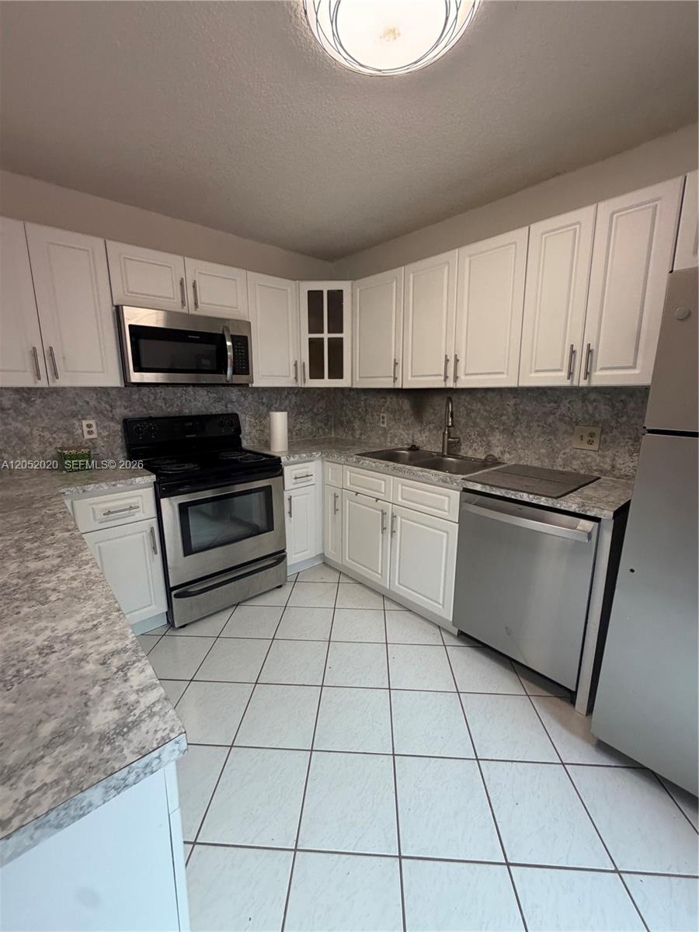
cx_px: 350
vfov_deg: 102.1
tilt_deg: -11.4
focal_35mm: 14
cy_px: 466
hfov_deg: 85.7
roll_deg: -0.3
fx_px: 377
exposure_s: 1/120
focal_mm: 2.22
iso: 200
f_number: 2.2
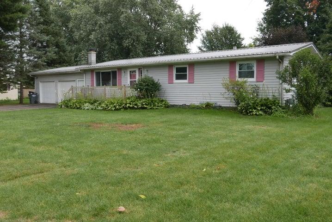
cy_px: 111
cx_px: 166
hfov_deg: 58.7
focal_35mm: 32
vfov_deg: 41.2
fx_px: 295
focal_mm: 14.4
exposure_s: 1/125
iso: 200
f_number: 5
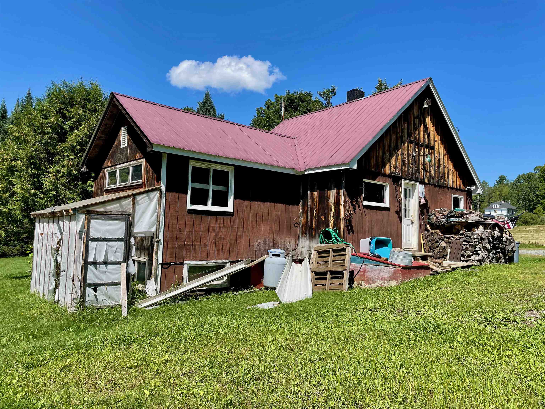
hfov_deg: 67.3
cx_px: 272
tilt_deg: +6.0
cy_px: 204
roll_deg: -1.8
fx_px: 409
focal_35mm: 26
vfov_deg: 53.1
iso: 32
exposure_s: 1/2681
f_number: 1.6
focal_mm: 4.2
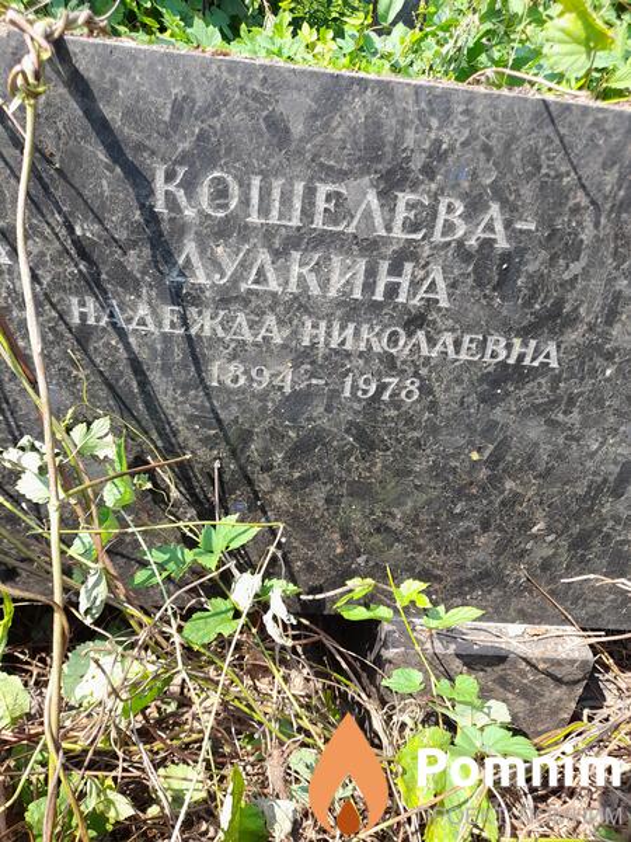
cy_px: 421
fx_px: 608
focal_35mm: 25
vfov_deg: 69.4
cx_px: 316
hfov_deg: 54.9
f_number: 2
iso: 20
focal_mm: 4.6
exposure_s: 1/126
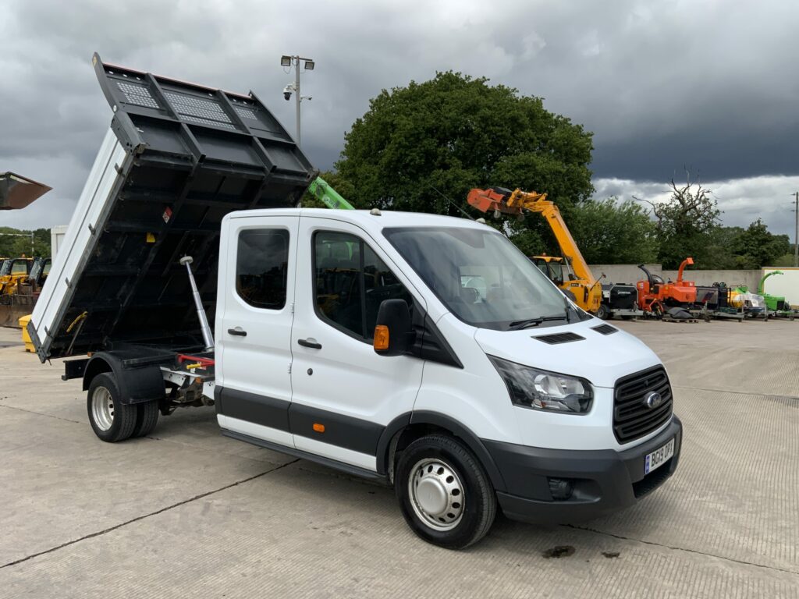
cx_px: 400
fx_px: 669
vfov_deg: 48.2
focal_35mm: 29
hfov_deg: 61.7
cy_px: 300
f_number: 1.8
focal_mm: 3
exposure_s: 1/2320
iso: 16
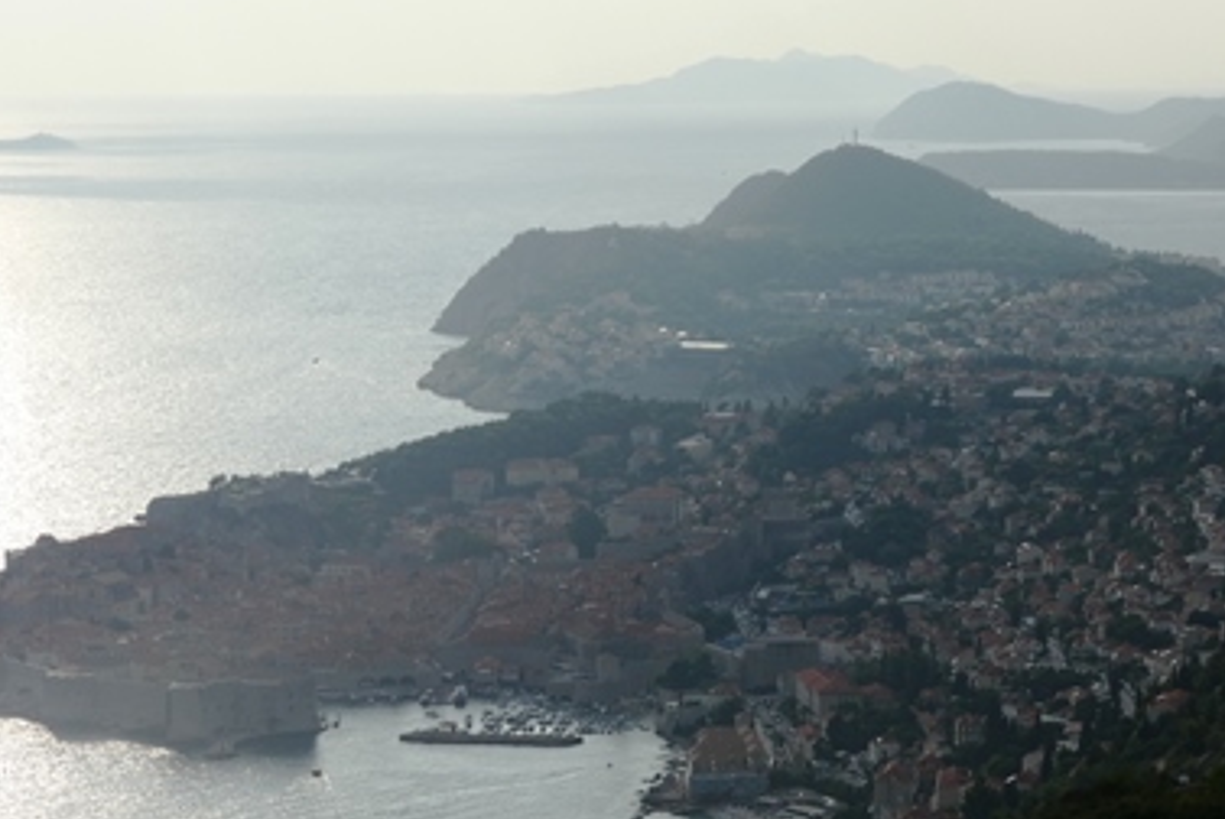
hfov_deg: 16.9
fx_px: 4120
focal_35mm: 121
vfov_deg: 11.3
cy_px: 507
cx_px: 614
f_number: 6.3
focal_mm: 17.5
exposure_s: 1/400
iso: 80
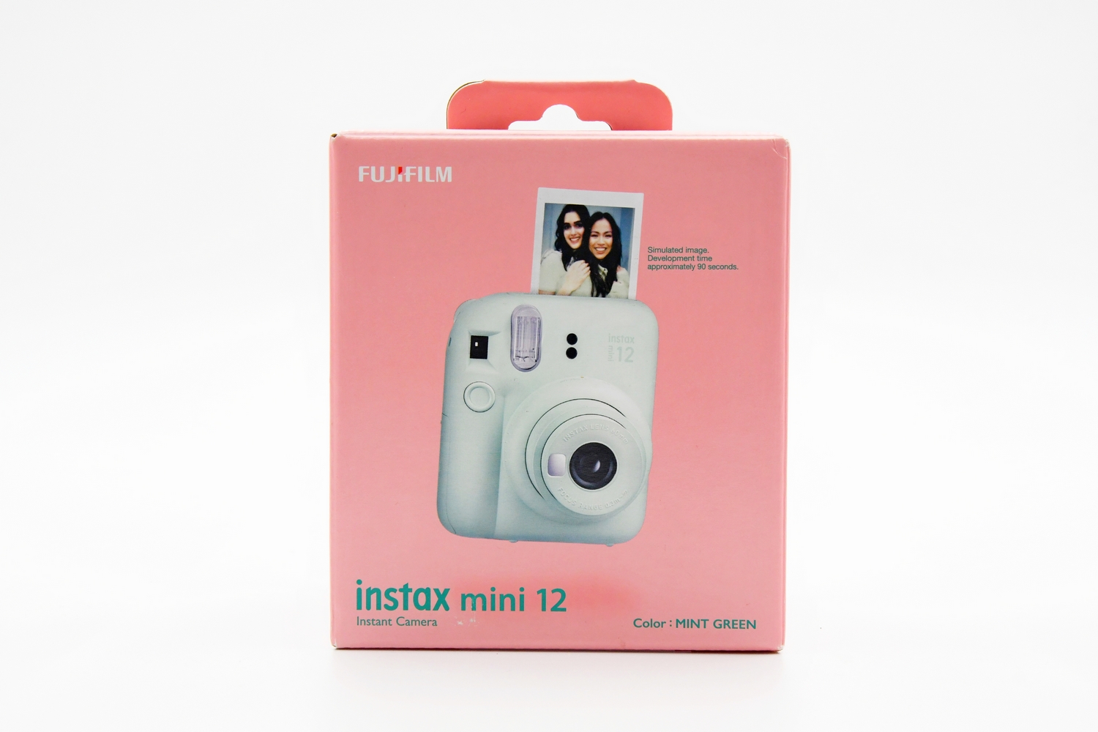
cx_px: 549
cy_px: 366
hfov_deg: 38.2
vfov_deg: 26.0
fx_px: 1586
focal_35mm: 52
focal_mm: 35
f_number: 8
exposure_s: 1/100
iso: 1250
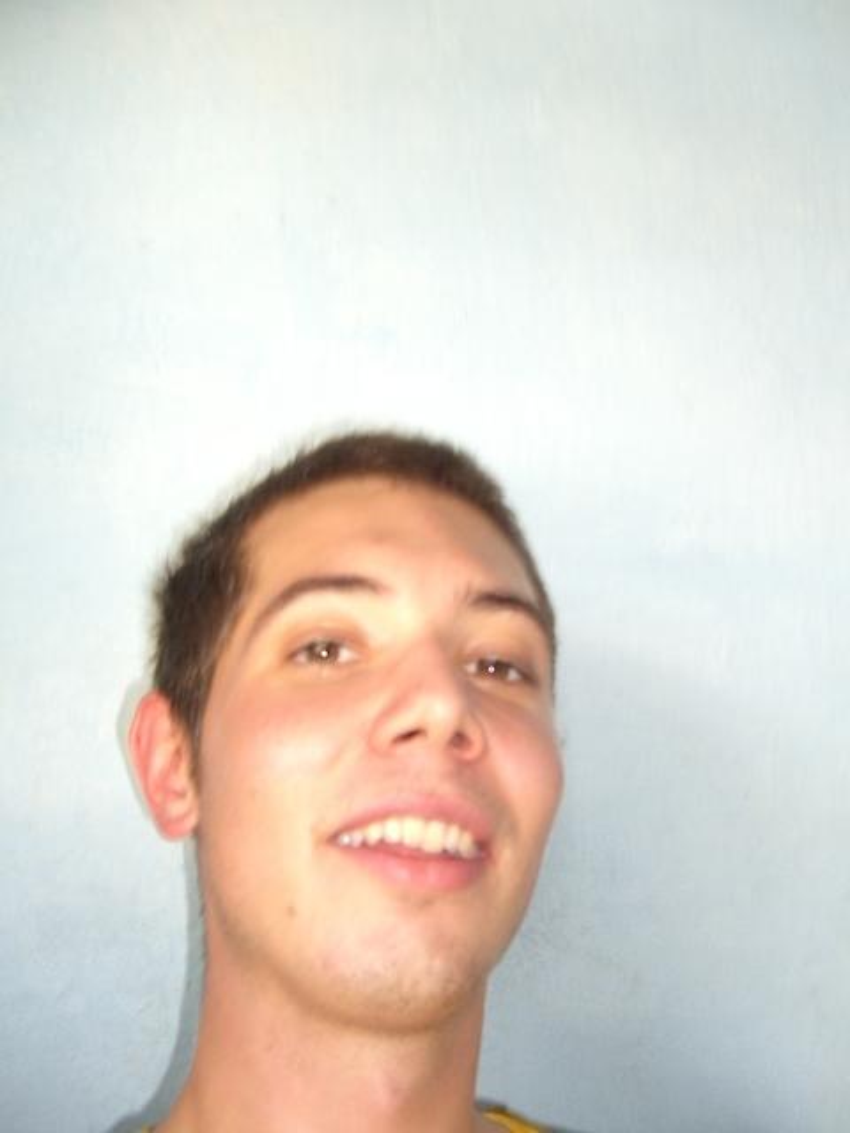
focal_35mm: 38
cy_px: 566
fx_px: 1244
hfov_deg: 37.7
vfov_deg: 49.0
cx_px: 425
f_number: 2.8
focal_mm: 7.9
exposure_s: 1/60
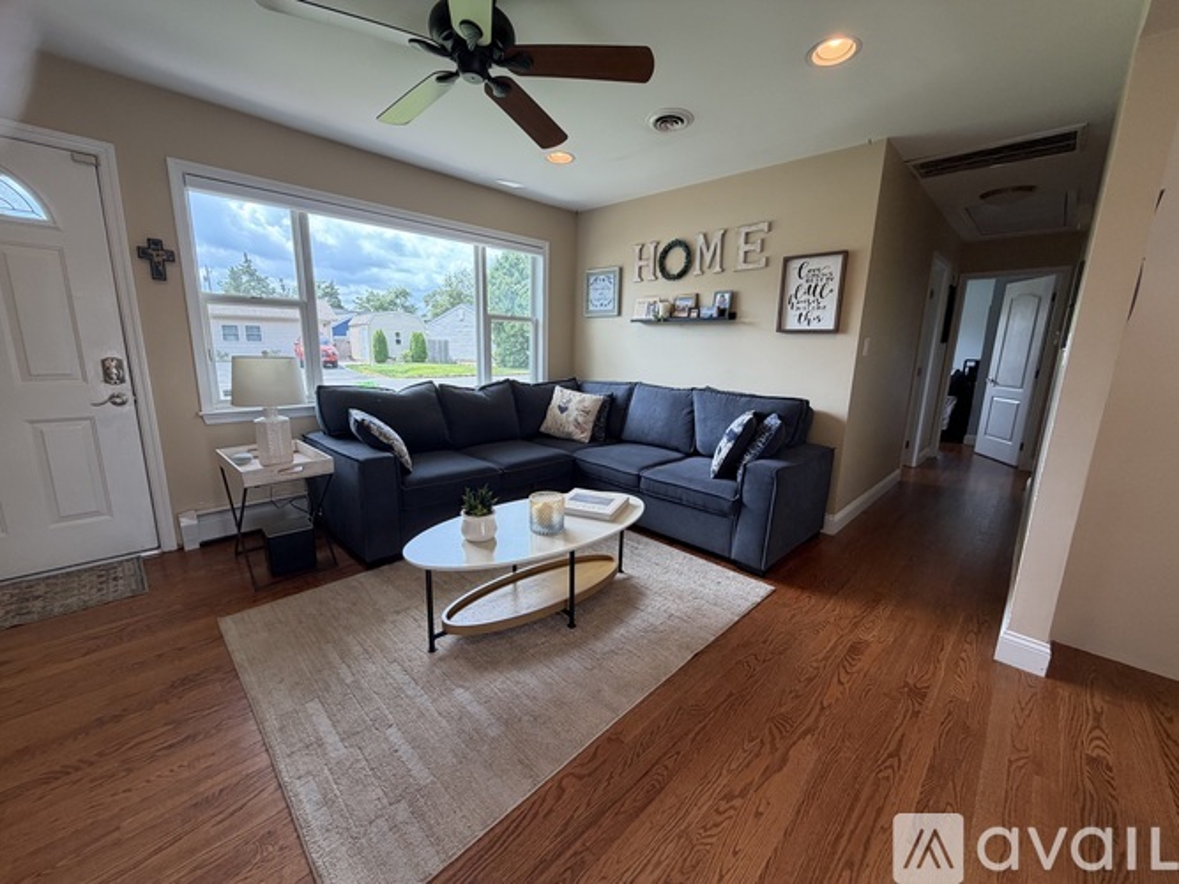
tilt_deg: -10.5
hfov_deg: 102.1
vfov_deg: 85.7
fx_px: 477
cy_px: 442
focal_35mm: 14
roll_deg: -1.1
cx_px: 590
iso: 125
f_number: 2.2
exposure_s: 1/120
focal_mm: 2.22
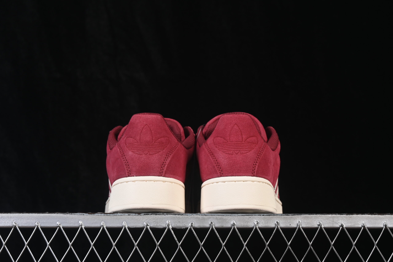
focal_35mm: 75
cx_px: 196
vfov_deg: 18.2
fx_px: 819
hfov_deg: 27.0
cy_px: 131
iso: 160
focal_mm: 50
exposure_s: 1/80
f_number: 8
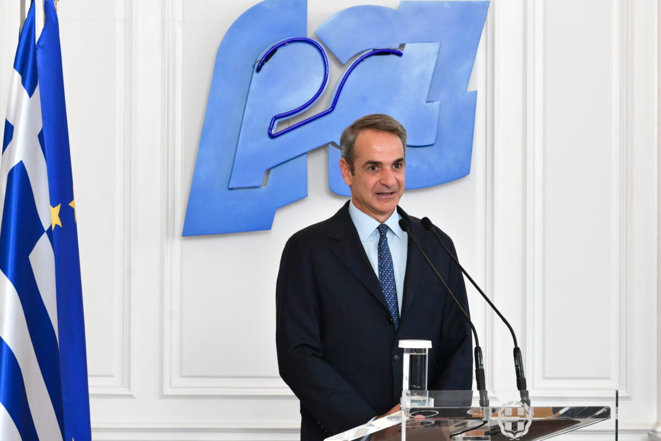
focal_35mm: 165
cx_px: 330
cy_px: 220
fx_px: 3029
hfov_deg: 12.5
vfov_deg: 8.3
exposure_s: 1/500
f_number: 7.1
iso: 8000
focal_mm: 110
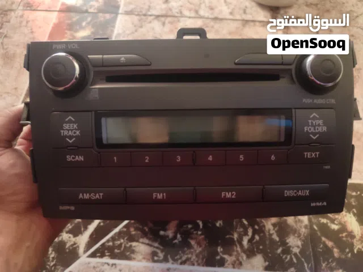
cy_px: 136
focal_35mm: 25
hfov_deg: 69.4
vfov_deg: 54.9
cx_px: 182
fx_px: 262
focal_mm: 5.95
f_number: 1.89
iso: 3315
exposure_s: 1/17
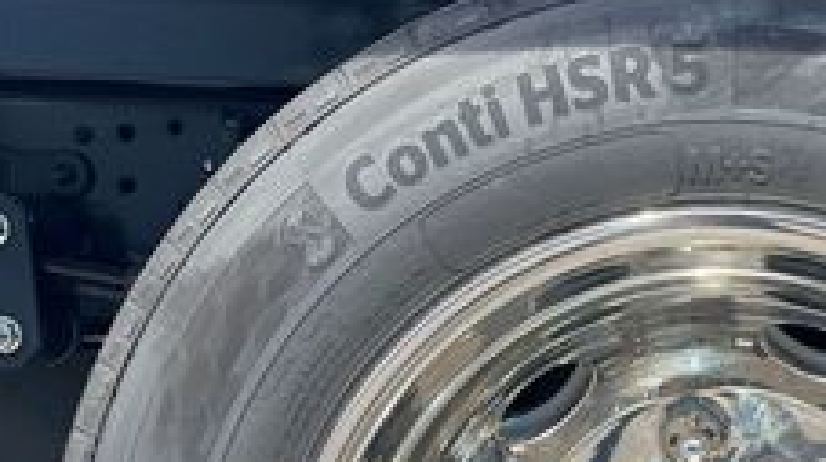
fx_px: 1750
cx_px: 720
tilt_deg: -10.1
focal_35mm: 80
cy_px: 571
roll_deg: -1.7
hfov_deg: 25.8
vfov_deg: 14.5
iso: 50
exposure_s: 1/797
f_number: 1.5
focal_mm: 5.7
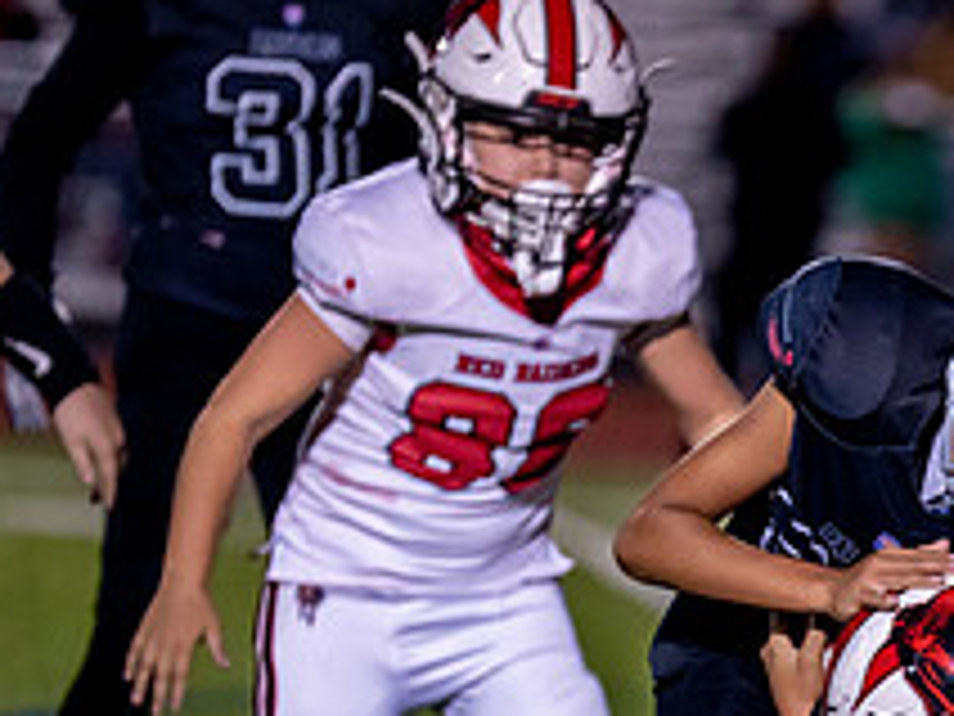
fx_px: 14166
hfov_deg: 3.8
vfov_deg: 2.9
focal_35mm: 514
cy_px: 693
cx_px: 1138
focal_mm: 182
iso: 2500
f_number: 2.8
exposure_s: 1/1000
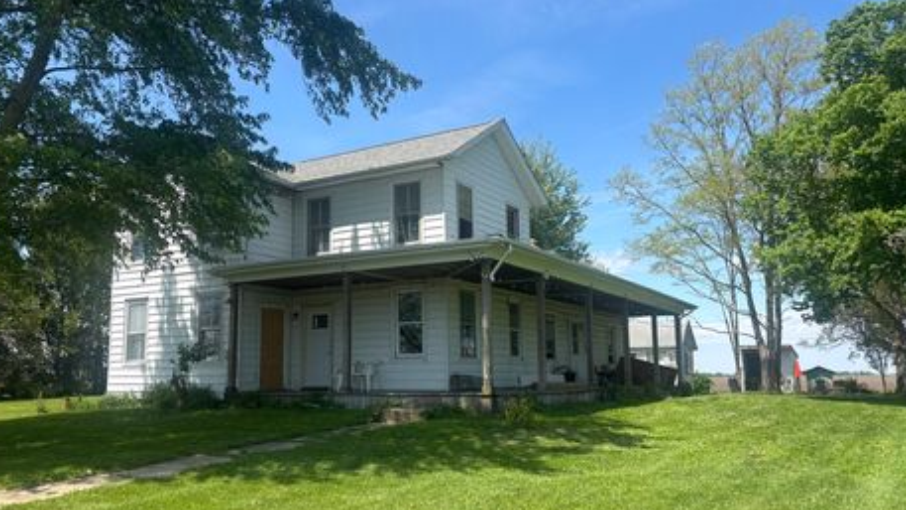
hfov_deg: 62.6
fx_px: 745
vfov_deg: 37.8
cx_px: 438
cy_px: 273
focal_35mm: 31
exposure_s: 1/2242
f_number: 1.6
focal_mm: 5.96
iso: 50
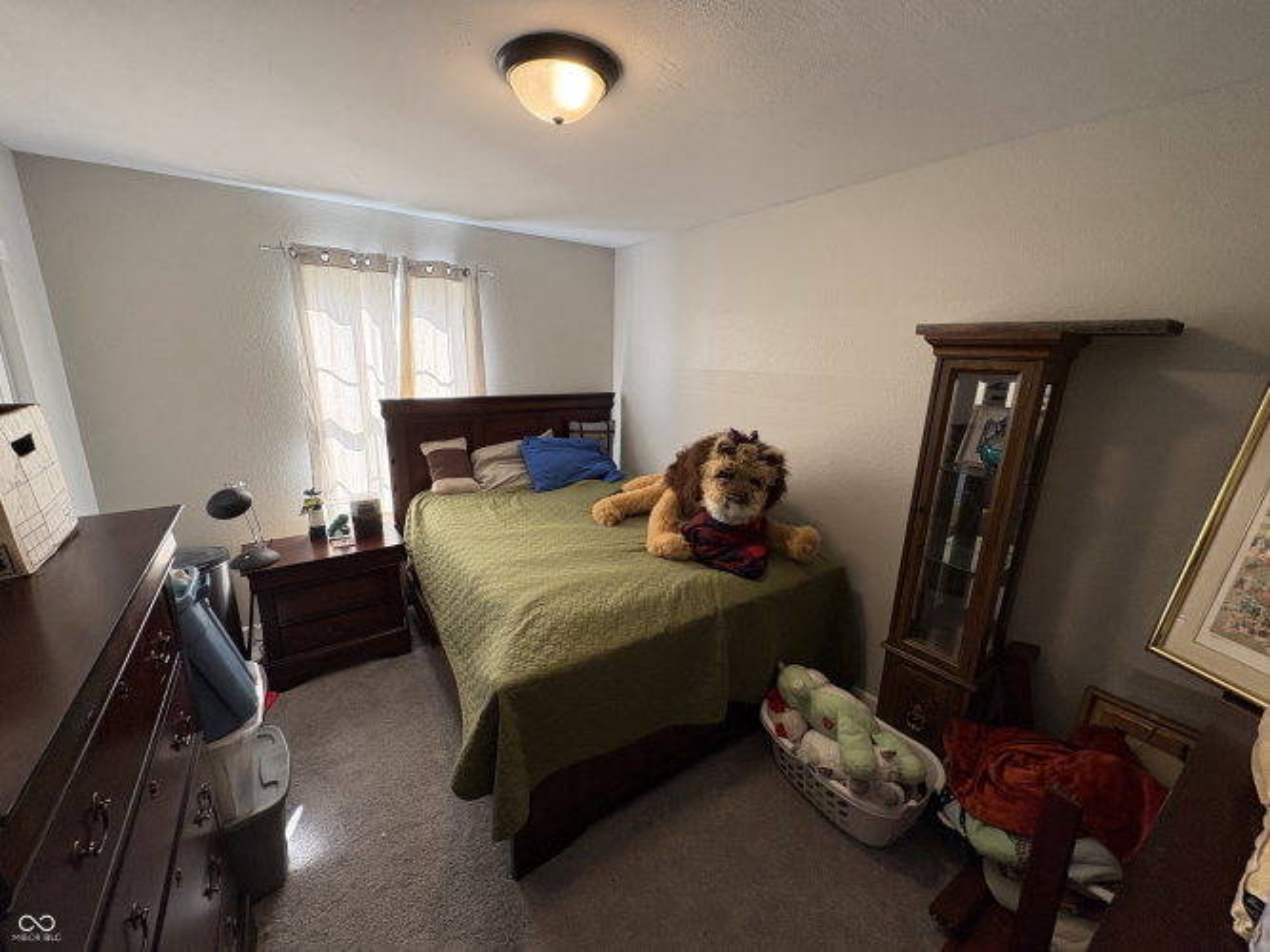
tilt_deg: -14.2
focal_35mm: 14
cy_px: 476
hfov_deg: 102.1
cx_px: 635
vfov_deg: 85.7
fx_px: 514
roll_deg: -1.0
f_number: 2.2
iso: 250
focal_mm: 2.22
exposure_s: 1/75
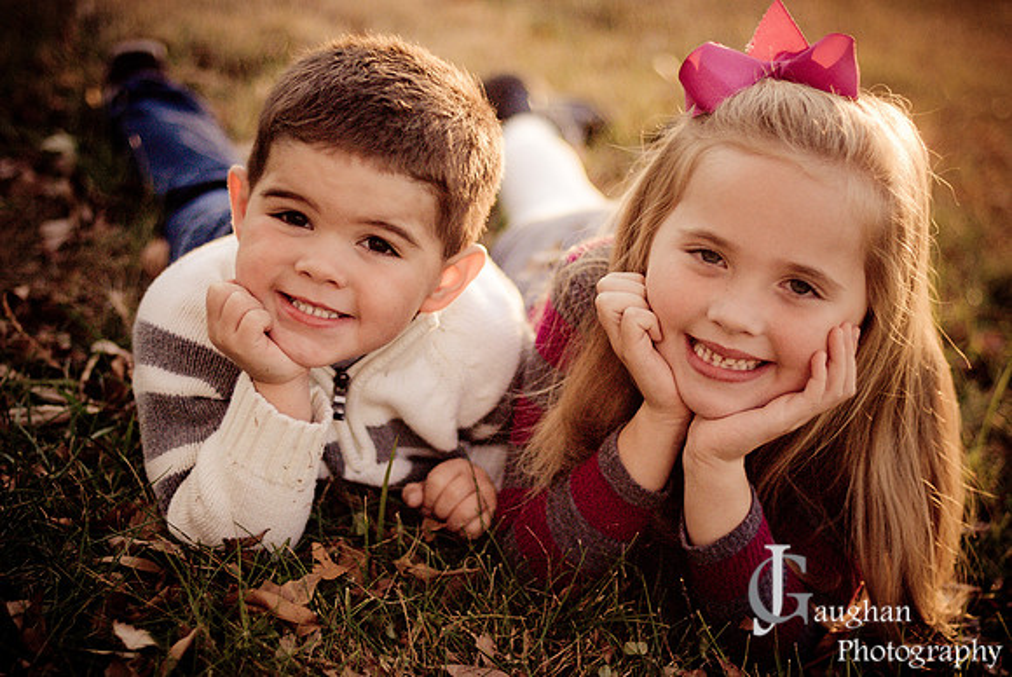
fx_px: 2110
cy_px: 338
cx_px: 506
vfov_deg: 18.2
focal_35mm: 75
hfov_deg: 27.0
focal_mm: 50
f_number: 1.8
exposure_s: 1/2500
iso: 640
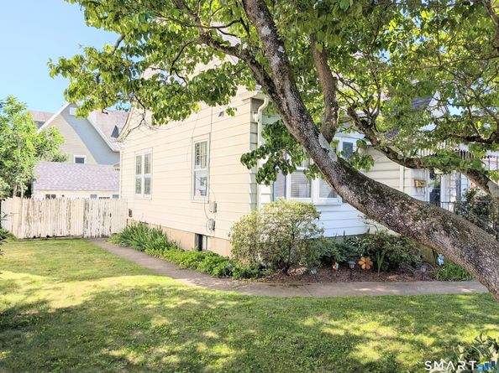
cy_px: 186
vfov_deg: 56.8
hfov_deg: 71.6
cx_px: 250
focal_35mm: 24
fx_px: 346
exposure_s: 1/551
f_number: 1.68
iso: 21
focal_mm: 6.9
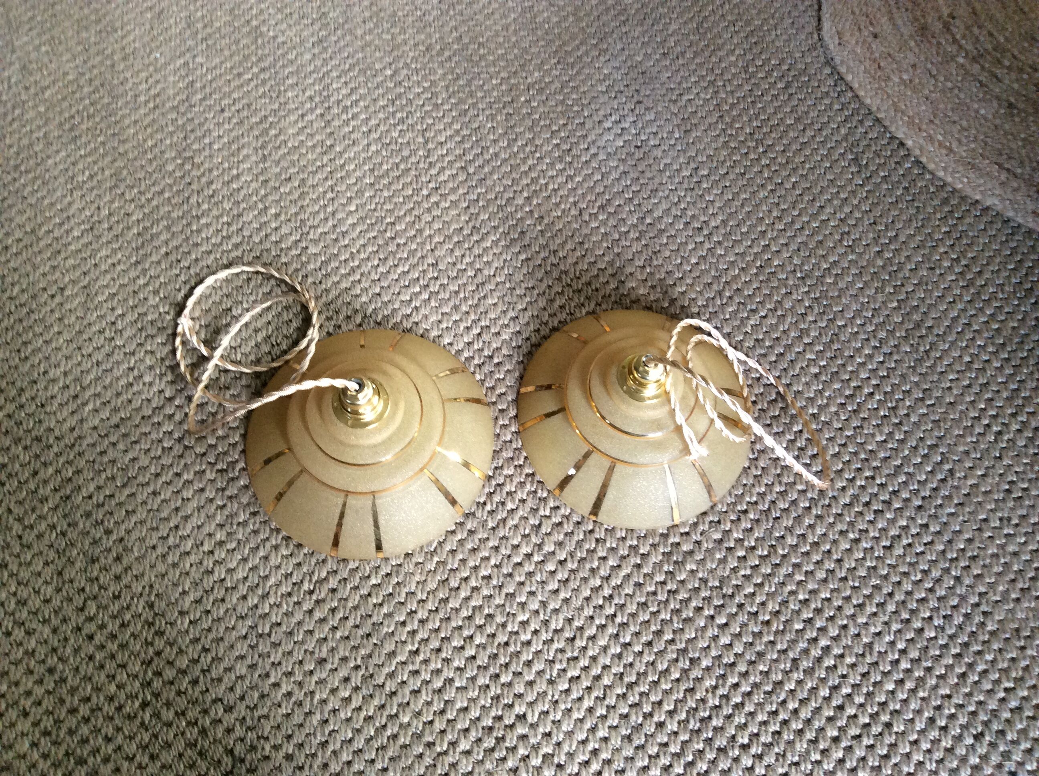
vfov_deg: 44.1
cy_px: 388
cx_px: 520
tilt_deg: -66.8
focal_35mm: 32
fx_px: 959
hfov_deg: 56.9
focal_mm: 3.3
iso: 125
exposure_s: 1/25
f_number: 2.4
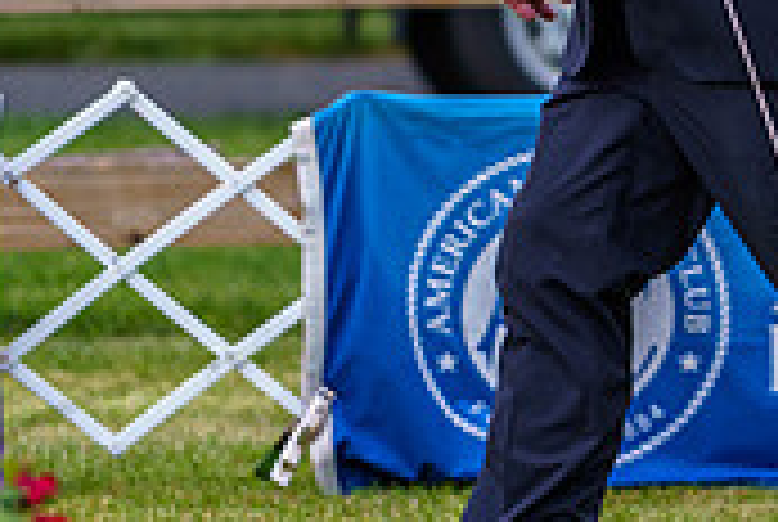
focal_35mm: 623
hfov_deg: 3.3
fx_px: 13487
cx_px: 863
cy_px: -70
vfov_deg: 2.2
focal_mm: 186
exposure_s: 1/500
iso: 160
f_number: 4
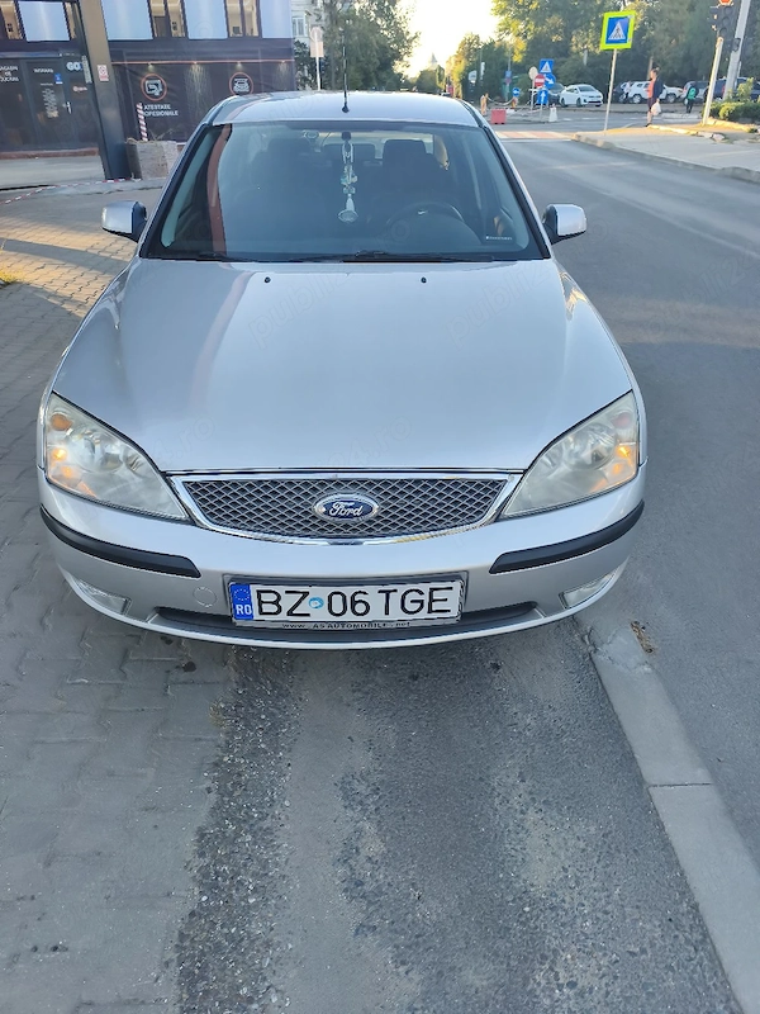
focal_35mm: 23
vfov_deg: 73.9
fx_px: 673
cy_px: 507
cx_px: 380
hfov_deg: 58.9
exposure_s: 1/120
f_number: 1.65
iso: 50
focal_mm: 6.14
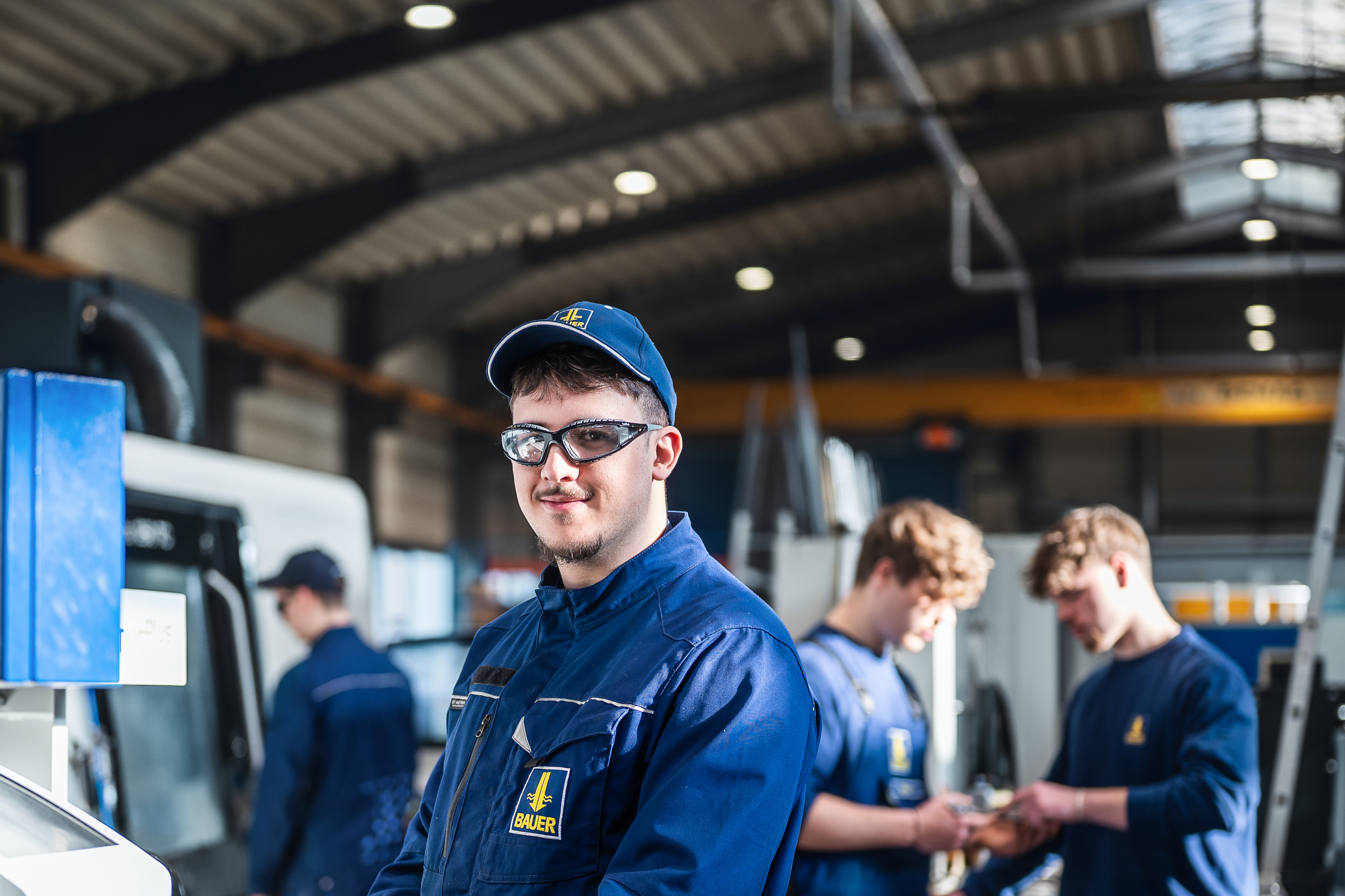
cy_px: 615
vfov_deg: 16.8
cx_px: 466
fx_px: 3026
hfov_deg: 25.0
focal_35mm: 81
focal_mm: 50
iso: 125
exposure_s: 1/250
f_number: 1.8
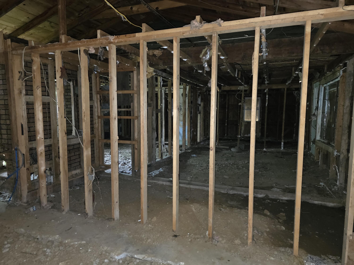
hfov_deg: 73.9
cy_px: 132
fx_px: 235
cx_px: 177
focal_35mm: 23
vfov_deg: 58.9
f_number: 1.7
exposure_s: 1/12
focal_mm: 6.3
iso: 640
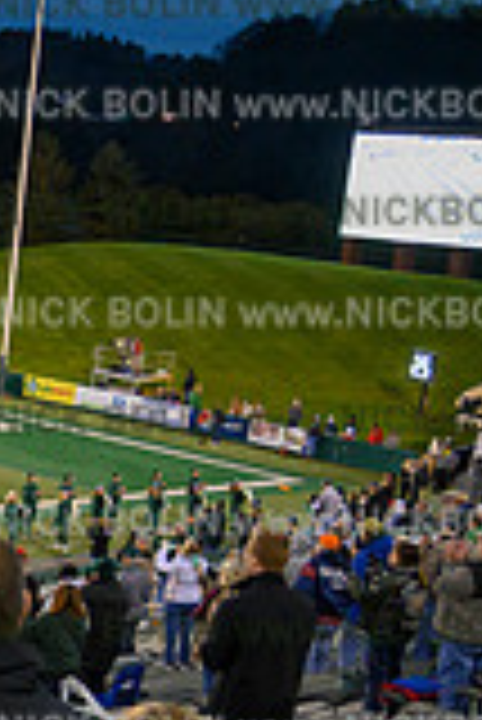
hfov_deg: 13.9
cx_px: -401
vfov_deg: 23.2
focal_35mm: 87
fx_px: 1743
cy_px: 524
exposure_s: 1/250
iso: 2000
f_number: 4
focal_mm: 24
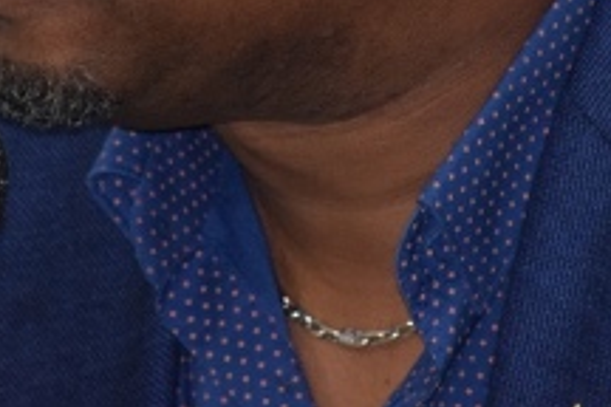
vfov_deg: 1.5
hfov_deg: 2.3
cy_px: -194
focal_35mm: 888
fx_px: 15070
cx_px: 249
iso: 2800
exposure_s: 1/60
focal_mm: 200
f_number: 5.6
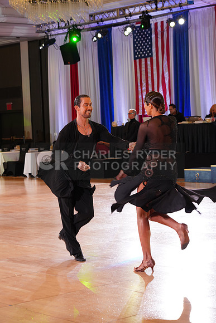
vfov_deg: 23.9
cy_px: 162
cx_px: 108
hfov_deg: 16.1
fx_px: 764
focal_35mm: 85
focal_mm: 85
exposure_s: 1/160
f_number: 5
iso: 1600
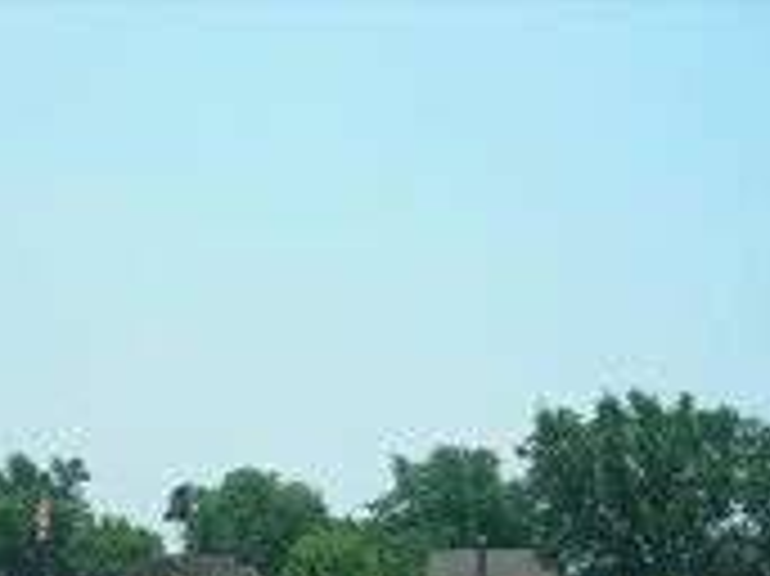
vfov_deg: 16.0
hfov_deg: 21.8
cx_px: 162
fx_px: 1978
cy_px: 670
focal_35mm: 89
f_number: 6.4
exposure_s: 1/190
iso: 50
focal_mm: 6.3
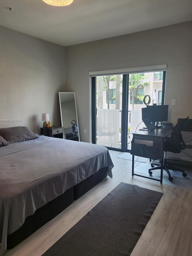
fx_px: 192
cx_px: 86
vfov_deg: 67.3
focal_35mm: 26
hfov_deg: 52.9
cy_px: 121
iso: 32
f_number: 1.8
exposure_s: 1/120
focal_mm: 5.4
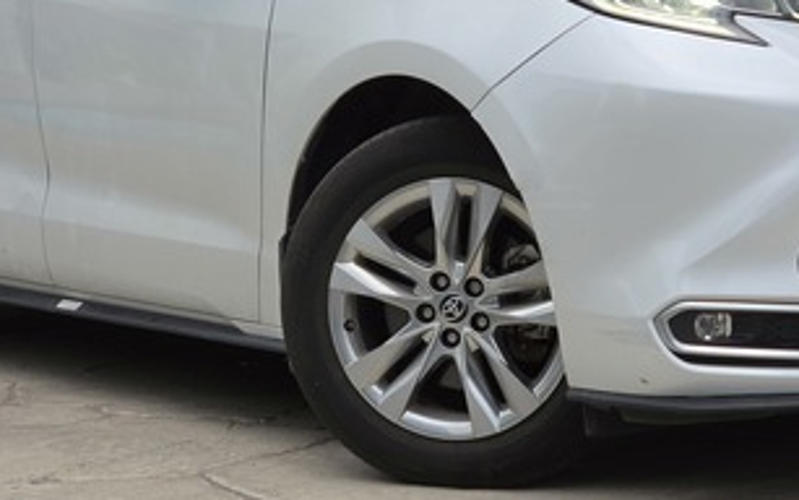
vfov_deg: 13.0
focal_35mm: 100
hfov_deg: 20.8
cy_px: 105
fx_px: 2178
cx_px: 494
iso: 25
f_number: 2.4
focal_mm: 7
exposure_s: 1/77
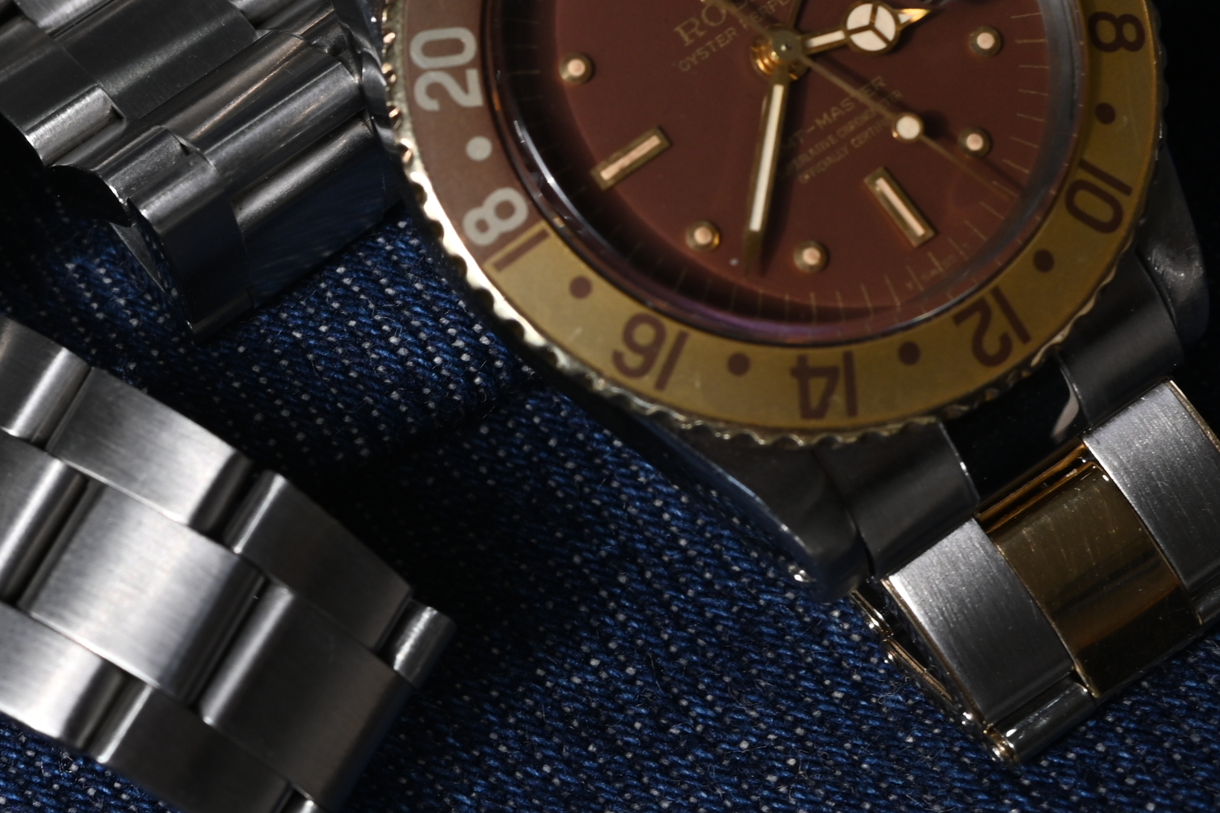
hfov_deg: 20.5
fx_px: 3287
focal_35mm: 97
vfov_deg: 14.0
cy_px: 94
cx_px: 59
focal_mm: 28
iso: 100
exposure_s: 1/80
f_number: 7.1
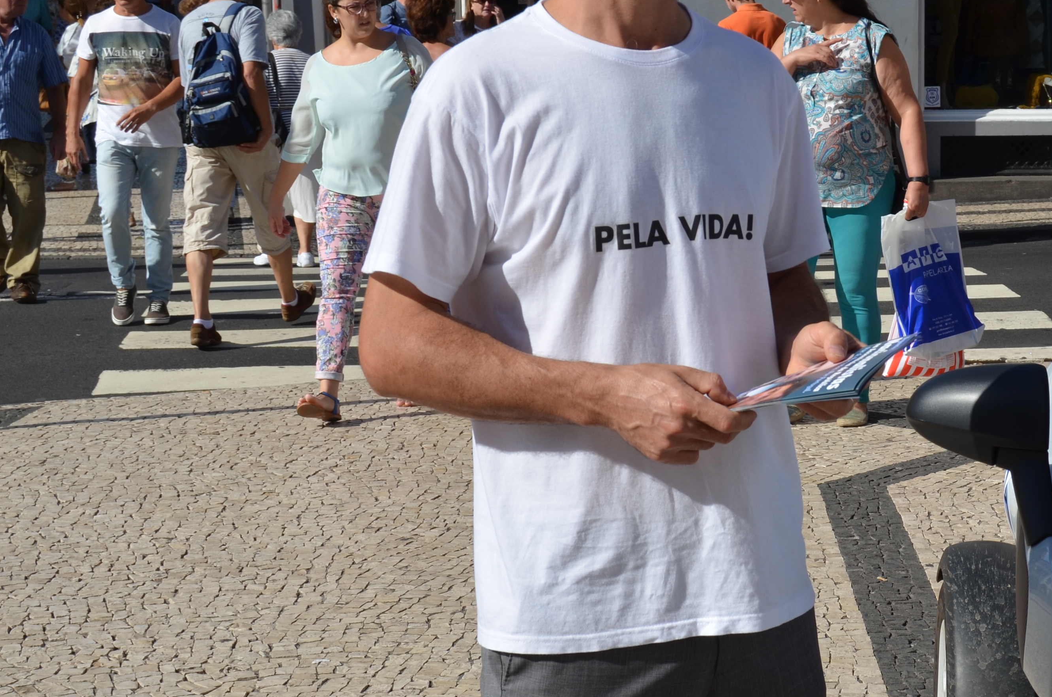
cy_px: 403
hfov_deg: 22.4
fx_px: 2595
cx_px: 943
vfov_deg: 15.3
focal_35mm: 89
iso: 100
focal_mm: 32
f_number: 10
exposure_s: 1/400
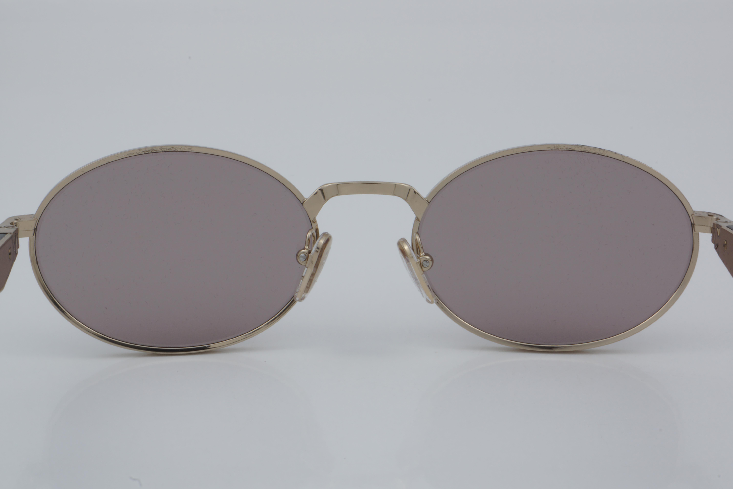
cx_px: 366
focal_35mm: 82
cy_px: 244
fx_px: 1680
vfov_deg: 16.6
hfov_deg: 24.6
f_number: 32
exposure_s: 1/4
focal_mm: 55
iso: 100
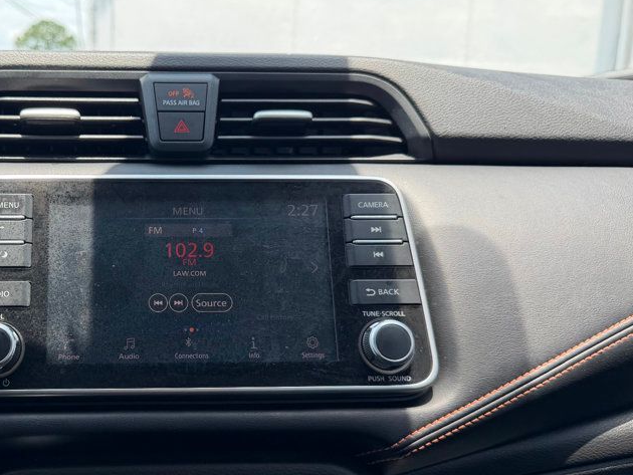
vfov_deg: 36.7
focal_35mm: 39
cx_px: 158
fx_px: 713
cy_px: 282
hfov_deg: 46.1
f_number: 1.78
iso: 80
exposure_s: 1/507
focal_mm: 6.76
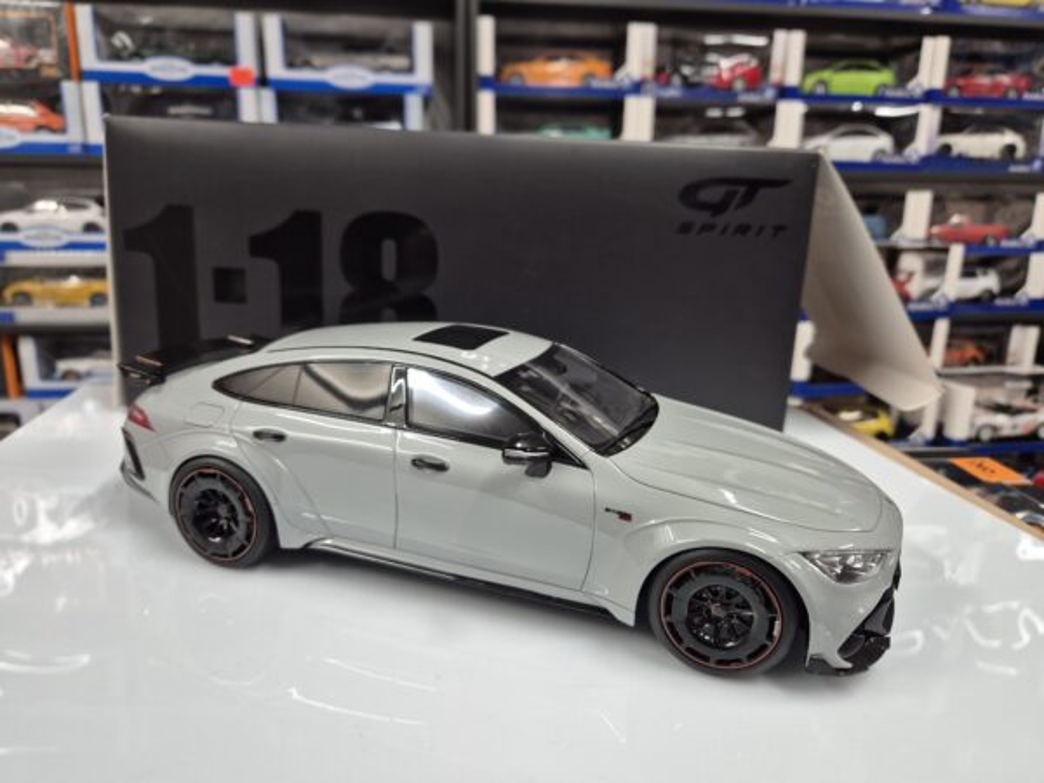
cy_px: 392
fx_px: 694
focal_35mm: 23
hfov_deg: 73.9
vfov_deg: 58.9
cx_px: 522
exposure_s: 1/100
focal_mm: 5.4
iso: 200
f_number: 1.8
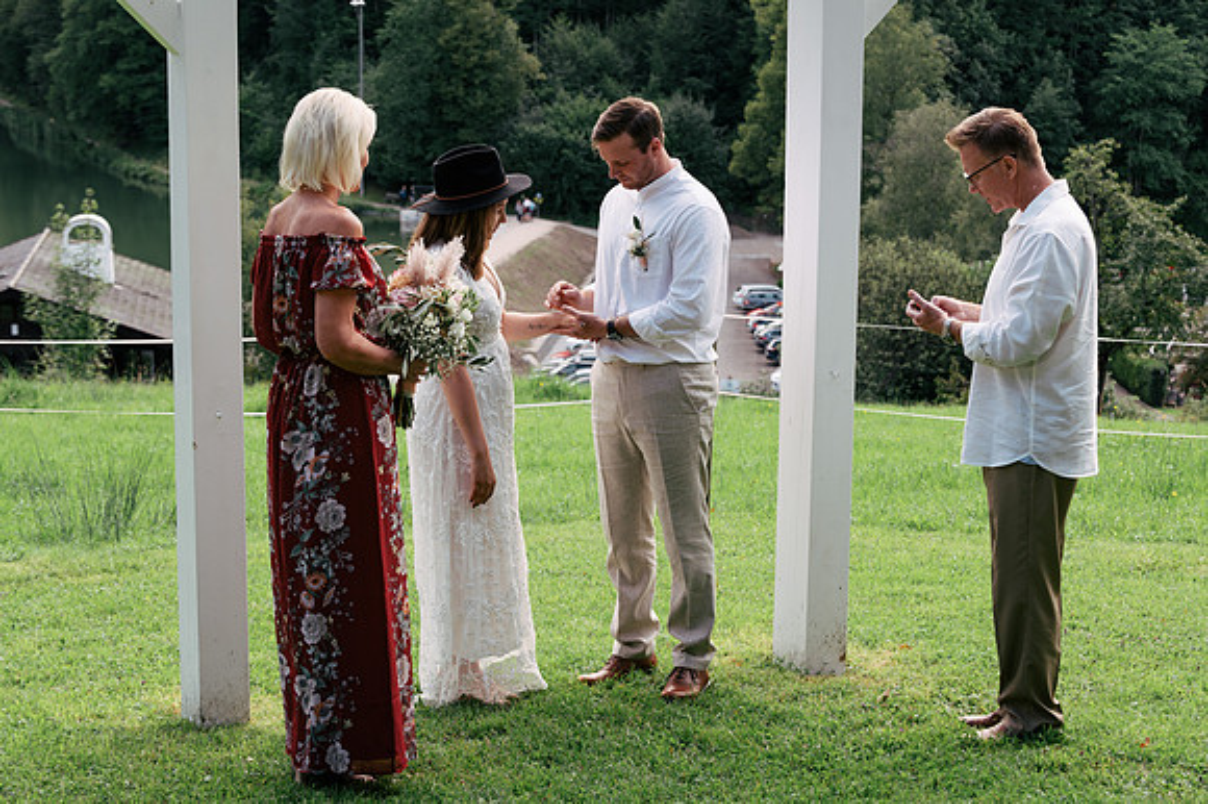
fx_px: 2347
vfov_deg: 19.4
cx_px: 604
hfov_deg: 28.9
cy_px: 402
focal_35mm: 70
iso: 500
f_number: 7.1
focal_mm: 70
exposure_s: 1/250
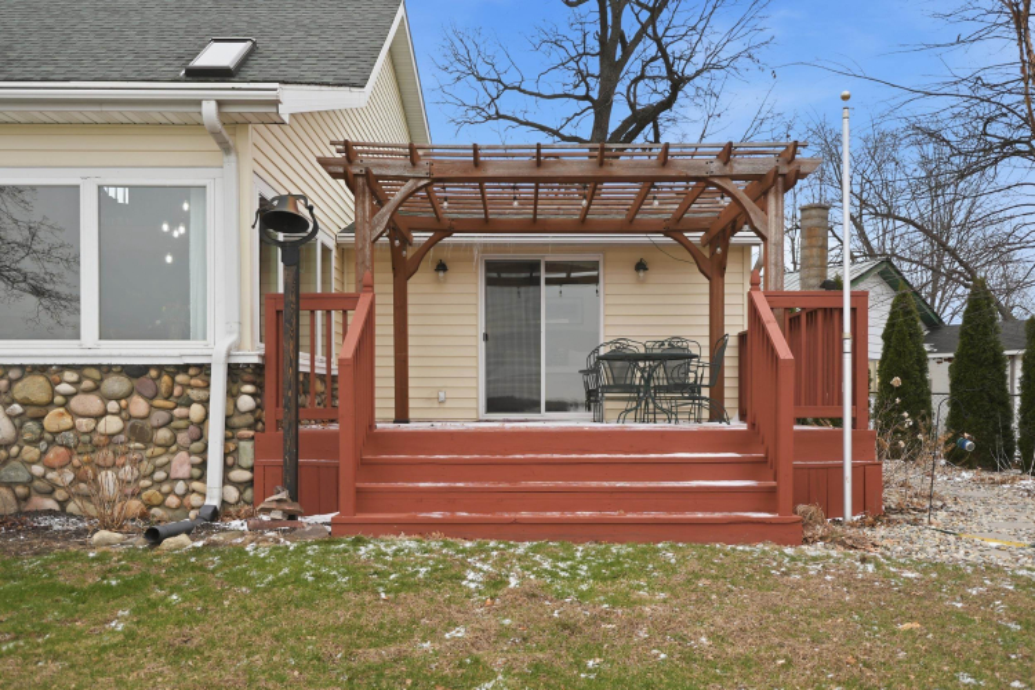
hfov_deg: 61.9
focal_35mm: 30
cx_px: 518
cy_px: 345
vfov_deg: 43.6
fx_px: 862
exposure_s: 1/250
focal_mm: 20
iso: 100
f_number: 4
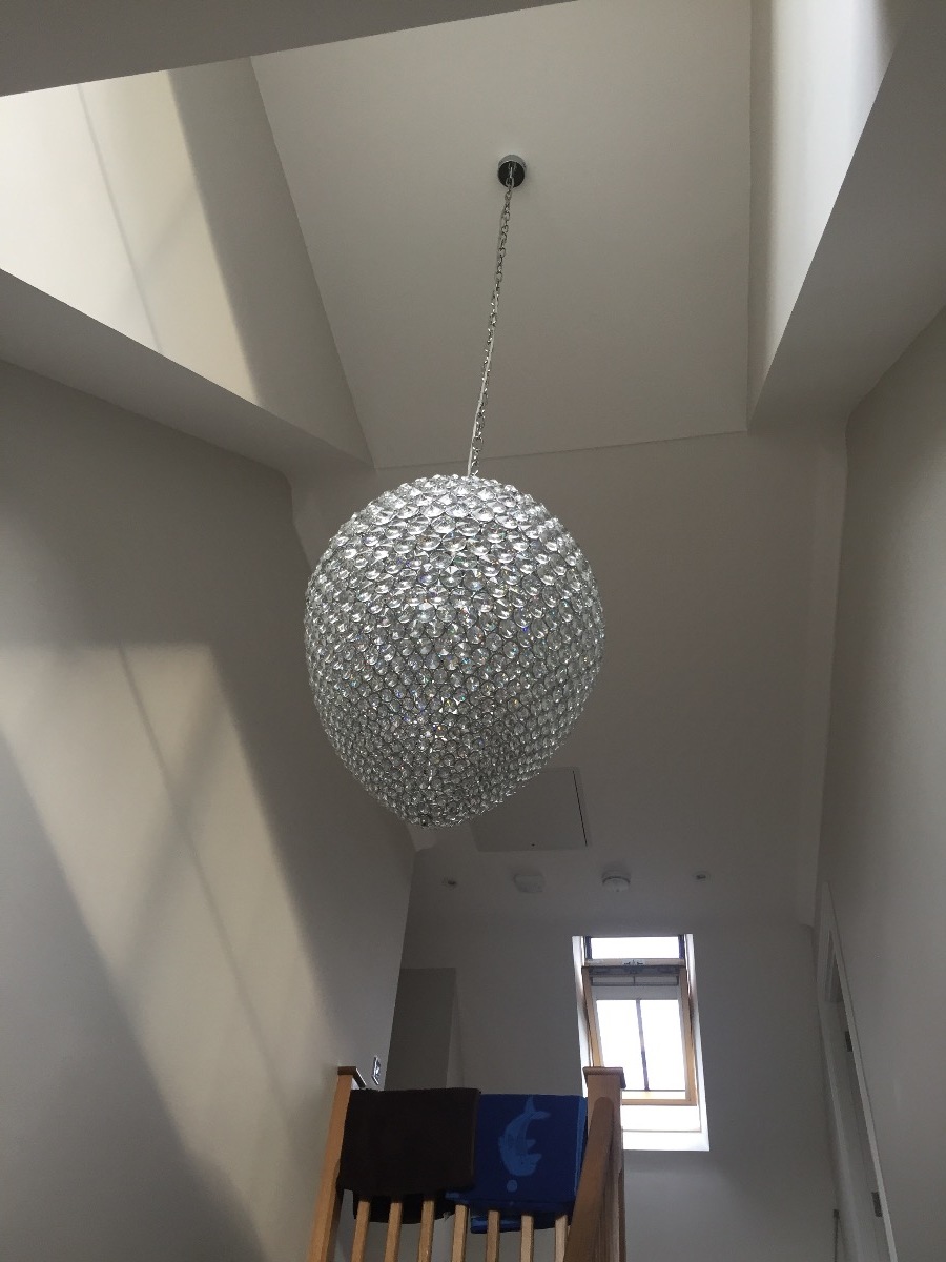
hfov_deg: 48.2
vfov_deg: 61.7
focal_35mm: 29
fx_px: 1057
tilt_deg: +46.5
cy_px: 631
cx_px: 473
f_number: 2.2
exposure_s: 1/33
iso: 40
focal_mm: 4.15
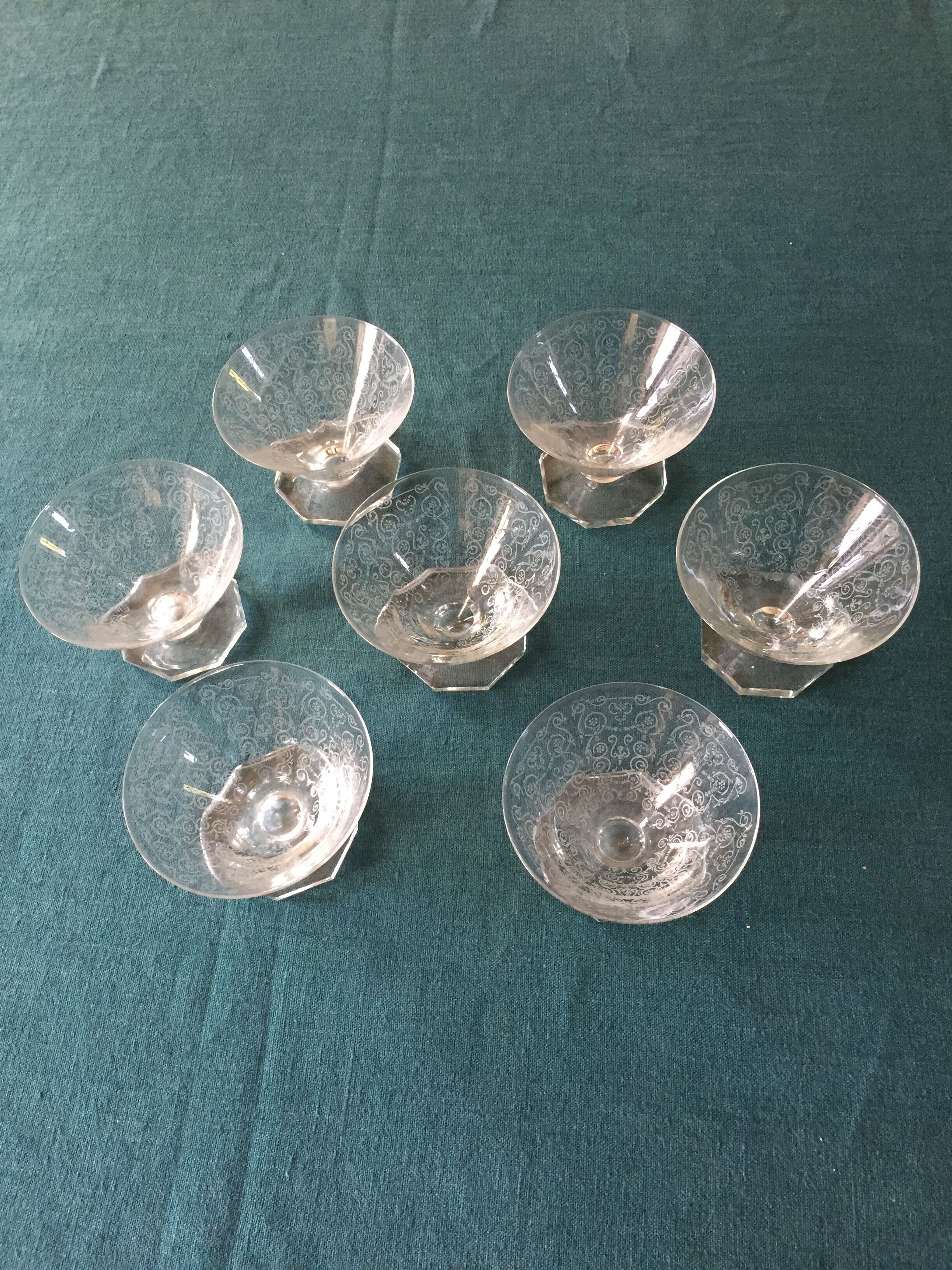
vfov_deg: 61.7
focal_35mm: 29
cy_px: 635
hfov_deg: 48.2
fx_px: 1063
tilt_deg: -61.9
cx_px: 476
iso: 200
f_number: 2.2
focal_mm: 4.15
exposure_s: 1/33
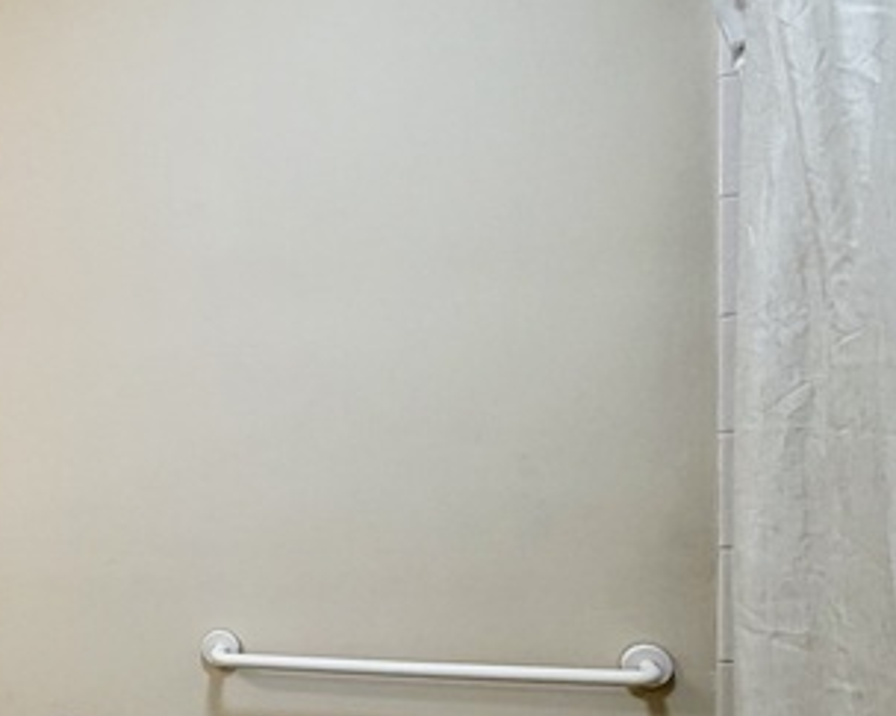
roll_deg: +2.9
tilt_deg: -3.4
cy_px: 498
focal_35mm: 36
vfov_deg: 40.4
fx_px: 954
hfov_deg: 43.3
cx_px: 3
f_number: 2.2
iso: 80
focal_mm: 2.22
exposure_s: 1/120
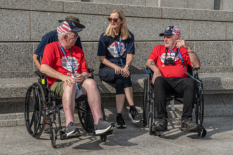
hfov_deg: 23.5
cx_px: 125
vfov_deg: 15.8
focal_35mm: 86
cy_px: 54
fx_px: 560
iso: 125
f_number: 13
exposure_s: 1/160
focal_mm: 55
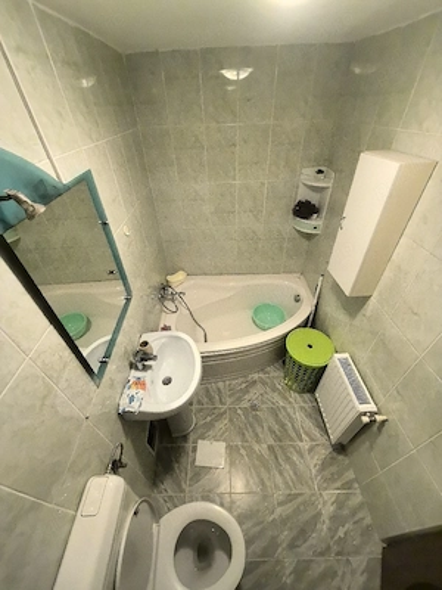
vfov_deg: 106.2
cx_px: 221
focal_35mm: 13
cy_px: 295
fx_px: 221
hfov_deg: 89.9
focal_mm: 1.95
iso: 320
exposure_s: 1/50
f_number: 2.2
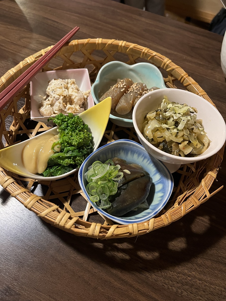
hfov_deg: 53.1
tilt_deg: -59.9
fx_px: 226
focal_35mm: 26
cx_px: 113
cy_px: 150
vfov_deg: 67.3
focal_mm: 5.1
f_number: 1.6
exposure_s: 1/30
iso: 500
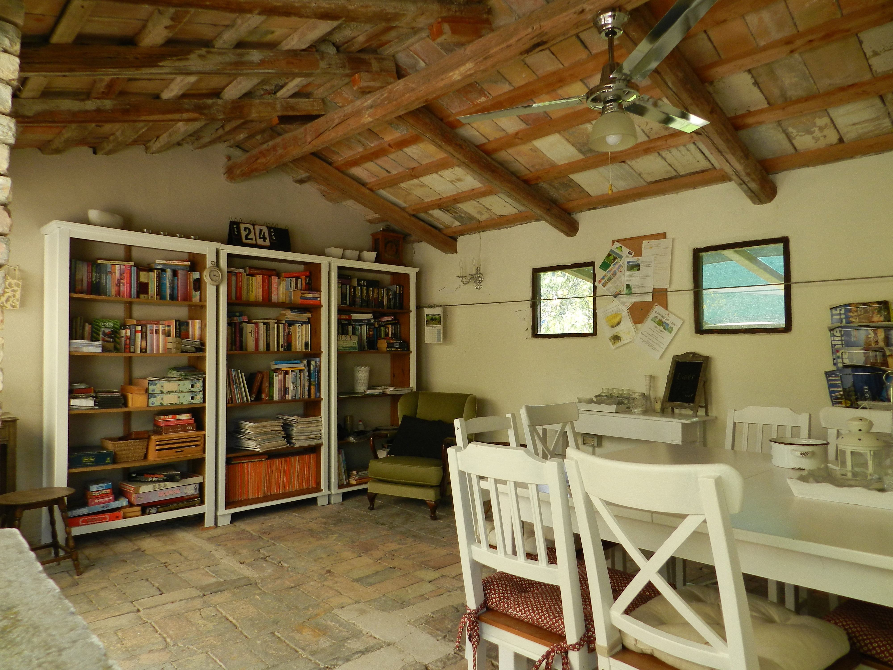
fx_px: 593
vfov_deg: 58.9
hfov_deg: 73.9
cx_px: 446
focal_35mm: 23
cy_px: 335
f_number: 3.4
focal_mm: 4
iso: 160
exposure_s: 1/125
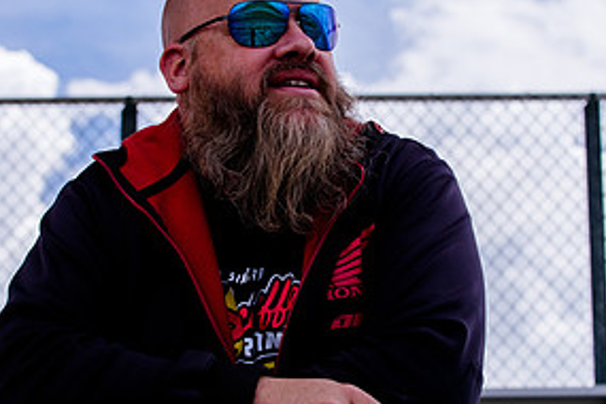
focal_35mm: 165
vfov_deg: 8.3
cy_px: 208
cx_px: 253
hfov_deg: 12.4
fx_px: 2777
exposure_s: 1/1000
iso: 125
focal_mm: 70
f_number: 6.3
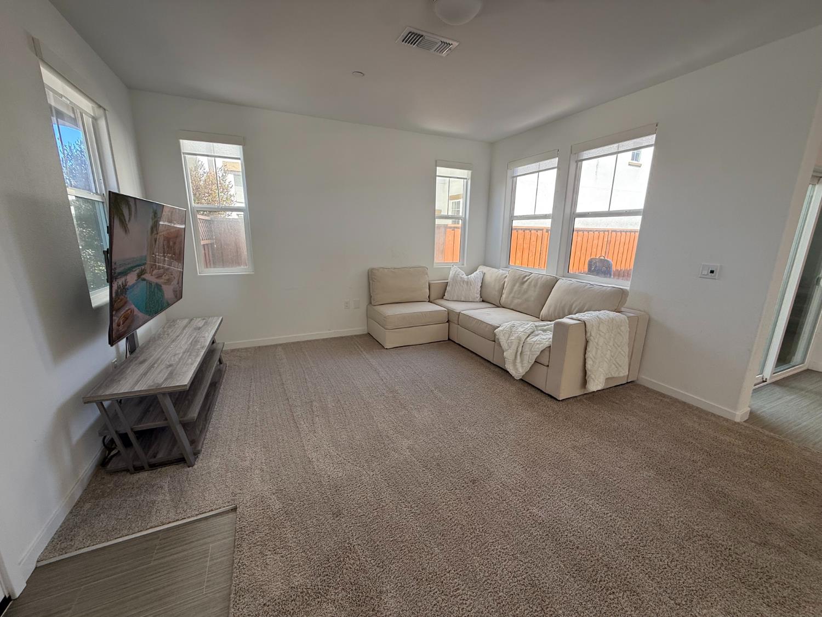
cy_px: 308
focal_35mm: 14
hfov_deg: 102.1
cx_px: 411
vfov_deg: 85.7
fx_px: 332
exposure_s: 1/108
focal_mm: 2.22
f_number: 2.2
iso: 64
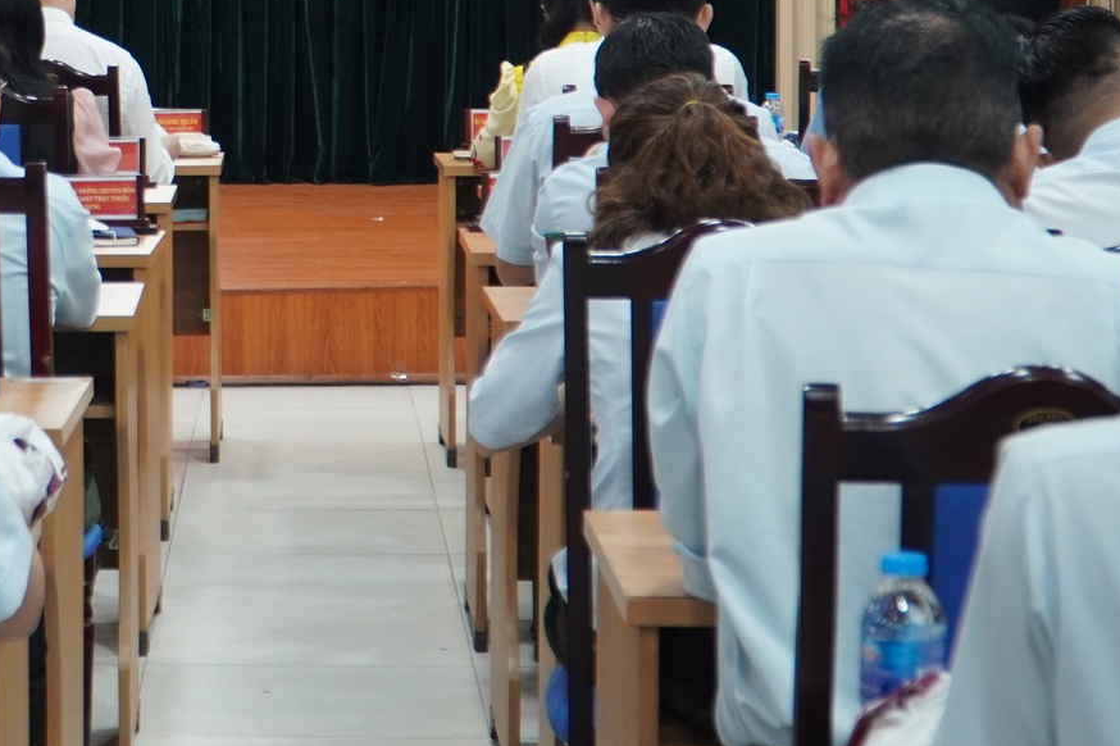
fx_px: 3203
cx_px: -65
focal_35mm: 103
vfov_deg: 13.1
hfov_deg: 19.1
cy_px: 25
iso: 640
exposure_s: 1/50
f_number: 4
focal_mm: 30
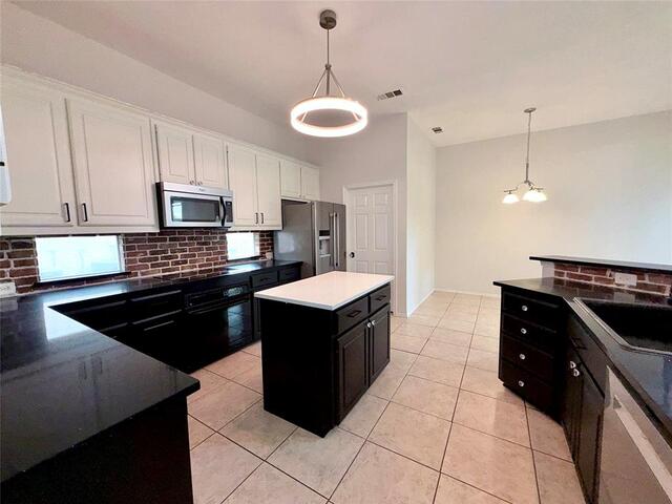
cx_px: 336
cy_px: 252
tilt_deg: -5.0
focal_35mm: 14
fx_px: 272
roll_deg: +1.4
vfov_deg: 85.7
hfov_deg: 102.1
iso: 50
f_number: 2.2
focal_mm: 2.22
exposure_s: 1/95
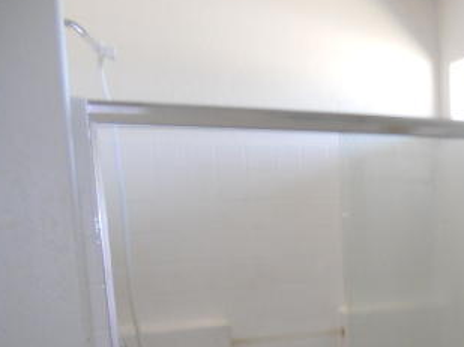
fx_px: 750
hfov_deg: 31.8
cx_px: 462
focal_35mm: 56
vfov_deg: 24.9
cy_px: 338
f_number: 3.2
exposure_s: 1/30
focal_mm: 4.9
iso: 250
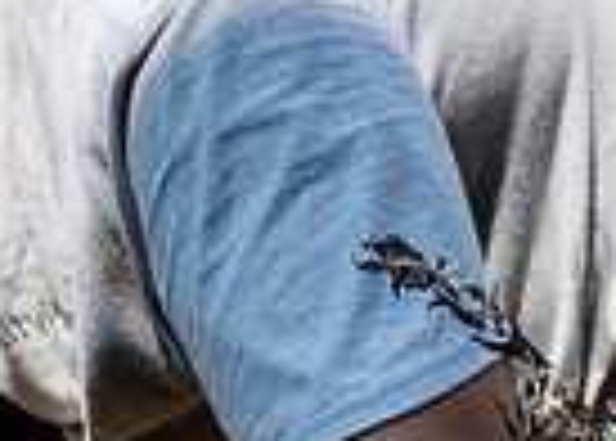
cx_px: -266
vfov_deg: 12.0
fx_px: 2100
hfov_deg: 15.6
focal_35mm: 120
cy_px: 144
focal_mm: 24
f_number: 4
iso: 500
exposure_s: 1/1000
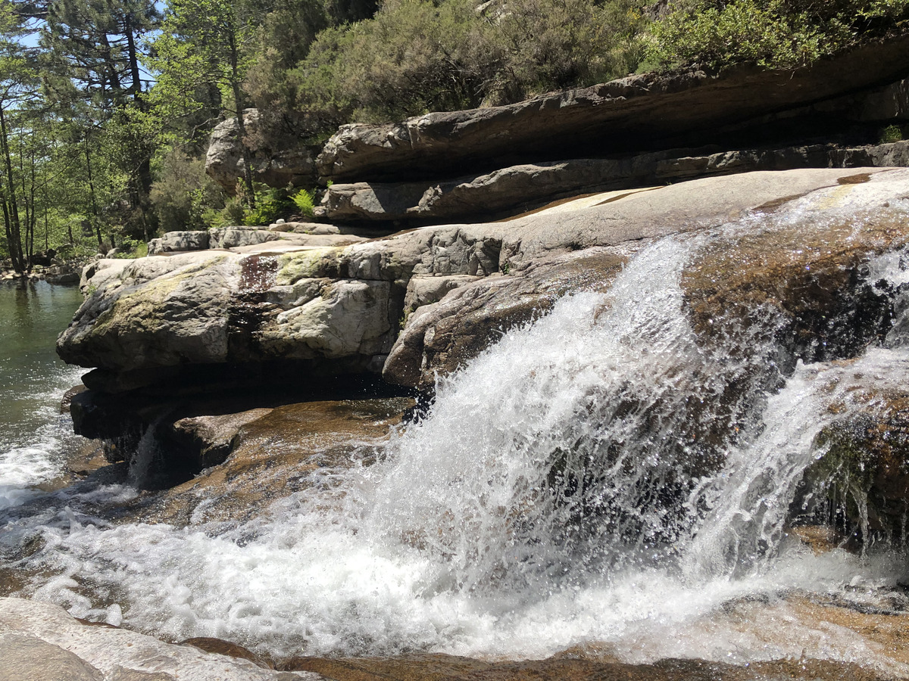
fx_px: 735
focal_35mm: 28
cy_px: 340
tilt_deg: -11.0
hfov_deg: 63.4
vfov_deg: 49.7
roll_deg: +1.9
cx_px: 454
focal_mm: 4
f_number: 1.8
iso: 20
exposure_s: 1/2525
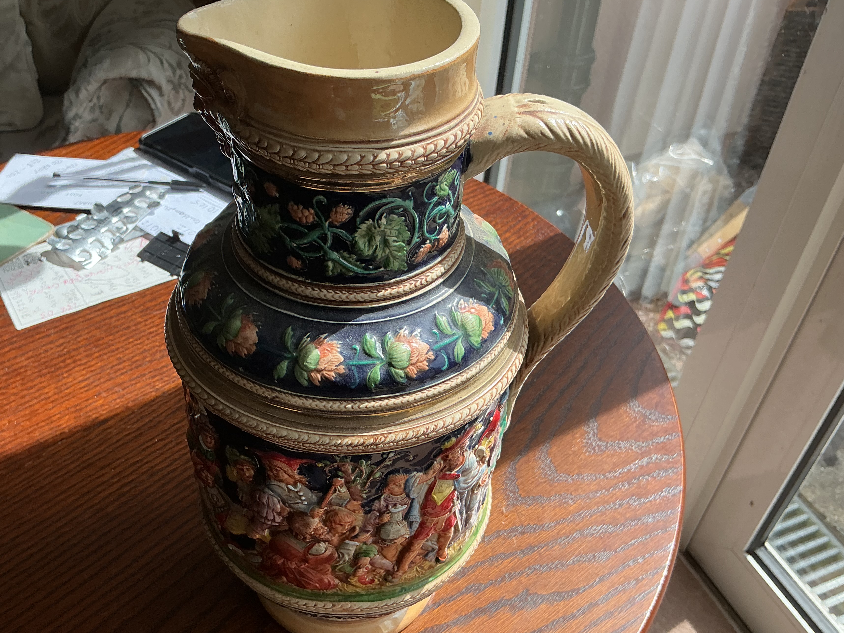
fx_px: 829
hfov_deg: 53.7
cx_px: 354
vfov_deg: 41.7
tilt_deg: -45.8
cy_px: 364
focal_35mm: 34
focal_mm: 3
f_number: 1.8
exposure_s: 1/486
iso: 25
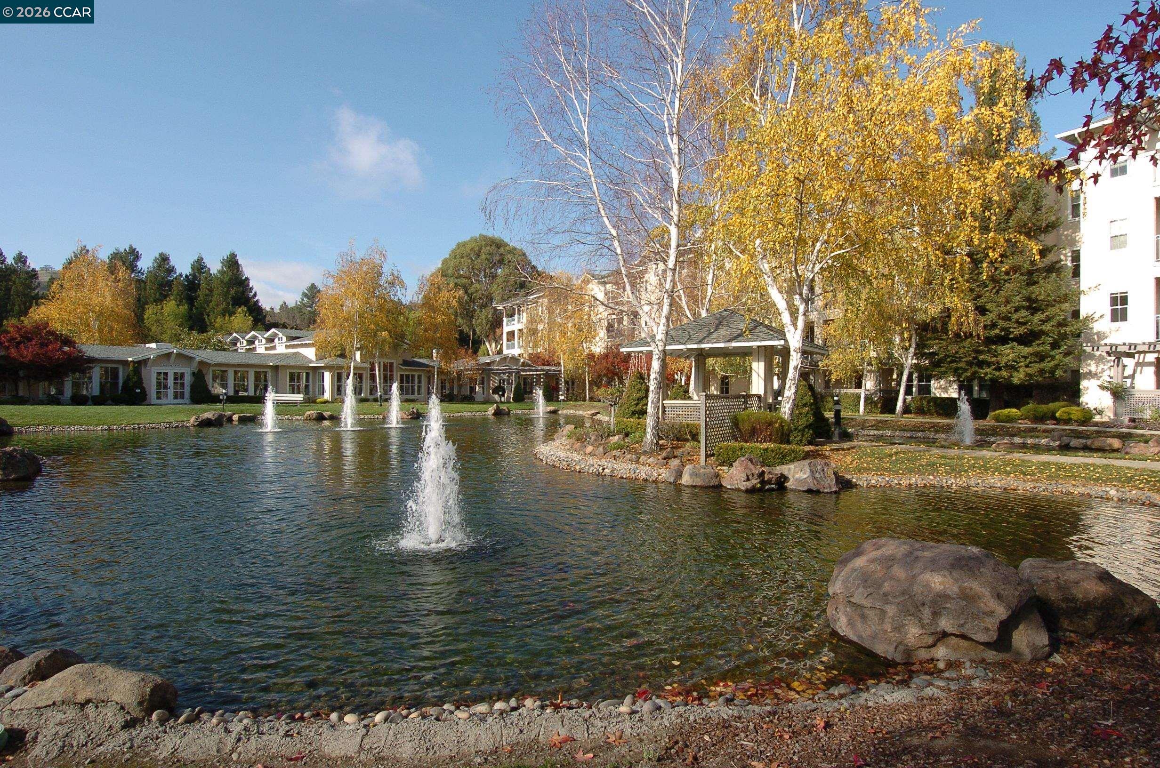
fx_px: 579
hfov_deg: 90.1
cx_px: 580
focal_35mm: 18
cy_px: 384
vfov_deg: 67.1
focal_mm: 12
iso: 200
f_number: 8
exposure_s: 1/250
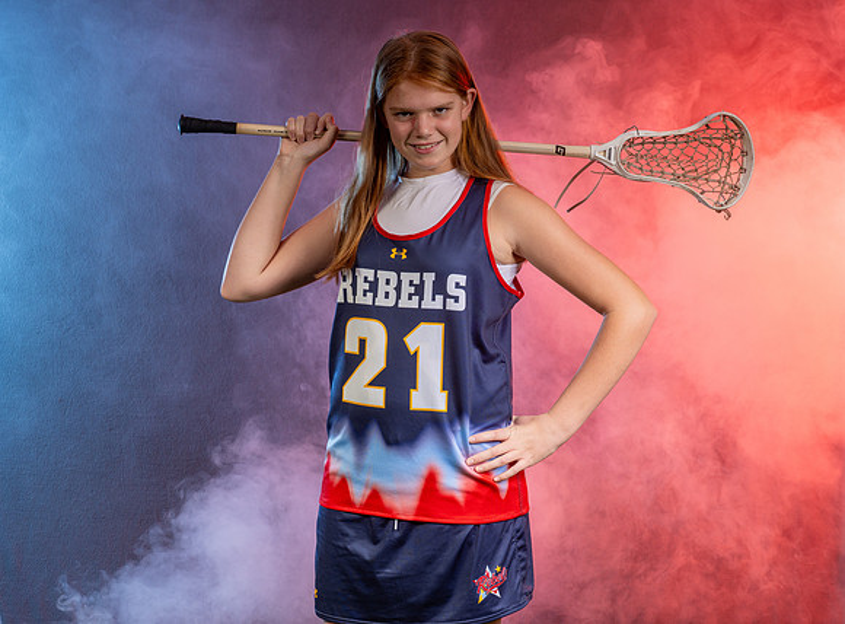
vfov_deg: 12.3
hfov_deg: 16.6
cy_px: 355
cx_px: 415
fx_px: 2899
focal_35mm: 119
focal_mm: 92
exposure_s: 1/200
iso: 64
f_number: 8
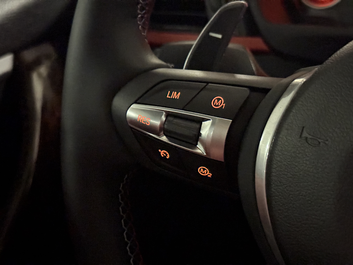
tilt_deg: -26.8
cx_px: 176
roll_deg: +7.7
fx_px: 489
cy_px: 132
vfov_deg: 30.3
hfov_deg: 39.7
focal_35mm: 48
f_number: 1.78
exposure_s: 1/15
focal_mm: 6.76
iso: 8000
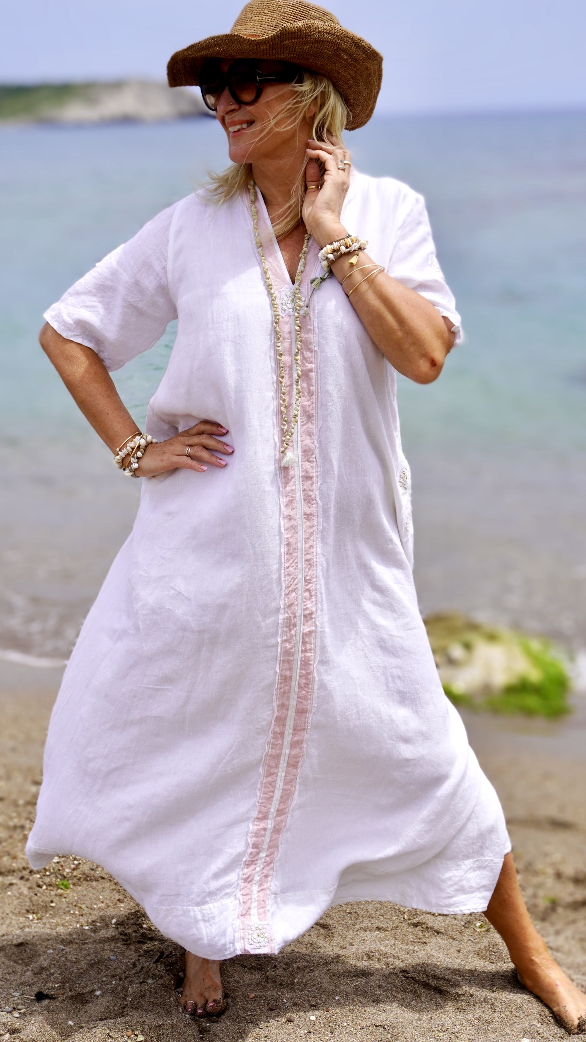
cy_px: 514
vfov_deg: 42.9
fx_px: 1326
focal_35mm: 48
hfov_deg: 24.9
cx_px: 303
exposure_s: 1/1250
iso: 100
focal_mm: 30
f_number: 5.6
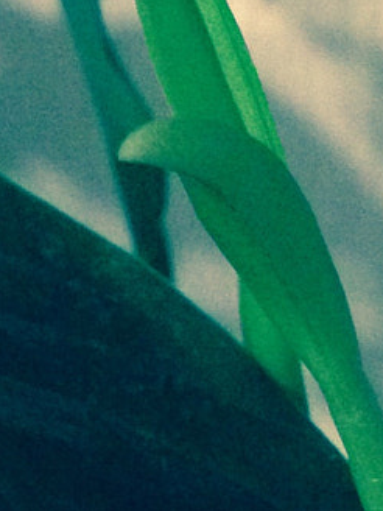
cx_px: -5
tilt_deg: -33.7
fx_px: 2375
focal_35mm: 161
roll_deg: +4.5
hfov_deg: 9.2
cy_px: 296
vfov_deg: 12.3
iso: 500
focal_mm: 4.12
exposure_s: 1/15
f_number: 2.4
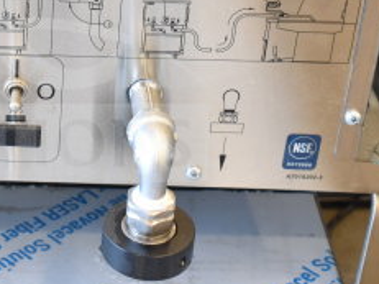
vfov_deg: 15.4
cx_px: 23
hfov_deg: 20.1
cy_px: 52
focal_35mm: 95
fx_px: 1043
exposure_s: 1/40
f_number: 4
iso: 640
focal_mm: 25
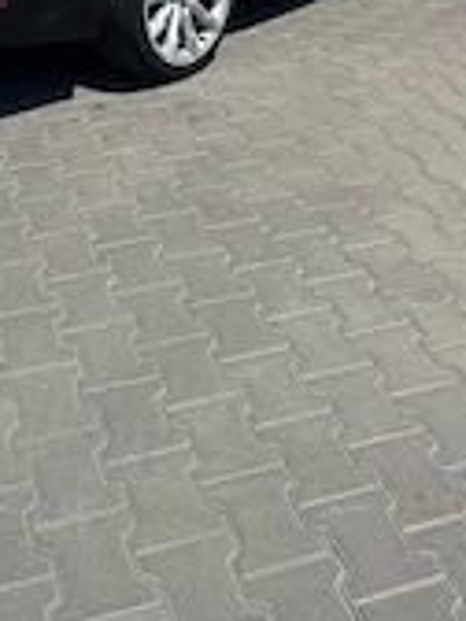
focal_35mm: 57
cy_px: -81
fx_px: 1023
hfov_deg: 25.7
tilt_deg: -10.3
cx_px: 218
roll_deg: -2.0
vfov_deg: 29.9
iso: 80
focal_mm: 6.86
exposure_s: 1/7042
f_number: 1.78
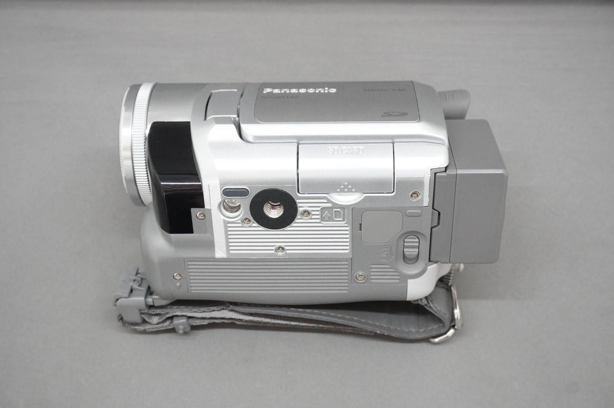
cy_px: 204
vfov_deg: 30.8
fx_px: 741
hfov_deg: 45.0
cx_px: 307
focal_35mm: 44
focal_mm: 29
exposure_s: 1/50
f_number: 11
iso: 4000
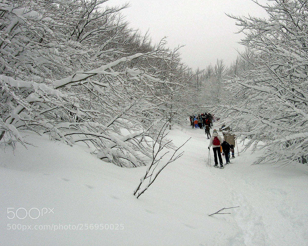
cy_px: 94
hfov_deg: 37.8
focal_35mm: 49
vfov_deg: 30.7
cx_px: 195
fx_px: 447
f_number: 4.8
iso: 64
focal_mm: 7.8
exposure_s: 1/203
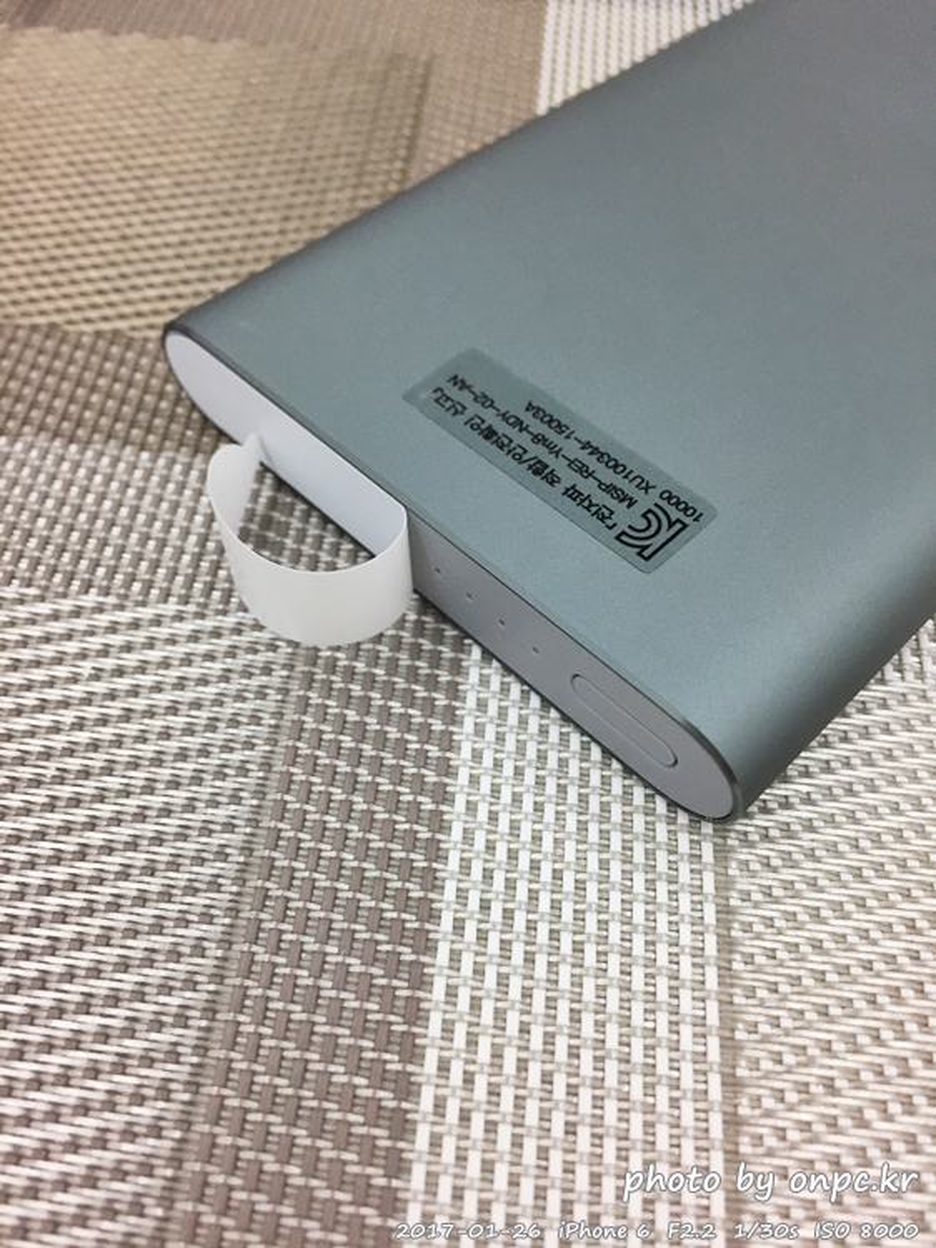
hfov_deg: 48.2
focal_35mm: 29
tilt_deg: -53.3
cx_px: 468
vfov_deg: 61.7
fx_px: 1045
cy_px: 624
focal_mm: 4.15
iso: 40
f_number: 2.2
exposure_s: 1/30
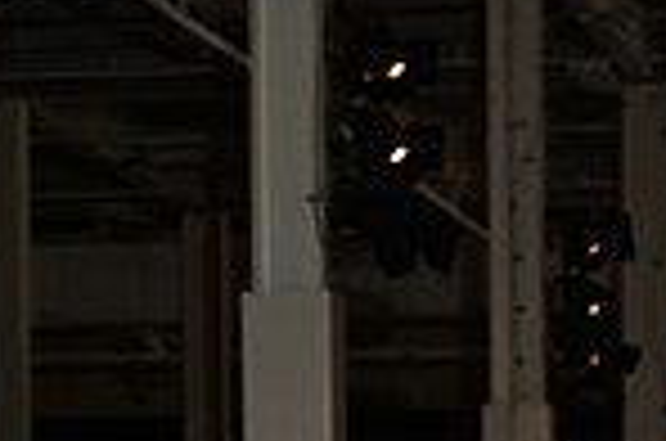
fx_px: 5077
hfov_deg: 7.5
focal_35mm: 275
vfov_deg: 4.8
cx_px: 662
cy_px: 1242
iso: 1000
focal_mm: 70
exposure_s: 1/125
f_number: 6.3
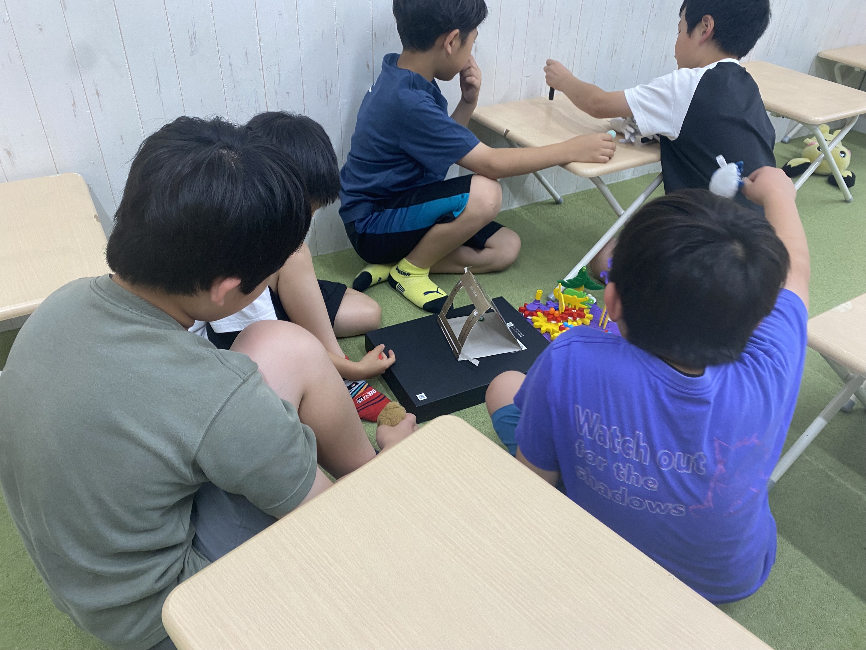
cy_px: 325
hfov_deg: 67.3
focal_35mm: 26
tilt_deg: -32.7
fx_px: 650
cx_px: 433
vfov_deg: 53.1
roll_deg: -1.2
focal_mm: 4.25
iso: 80
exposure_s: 1/60
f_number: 1.8
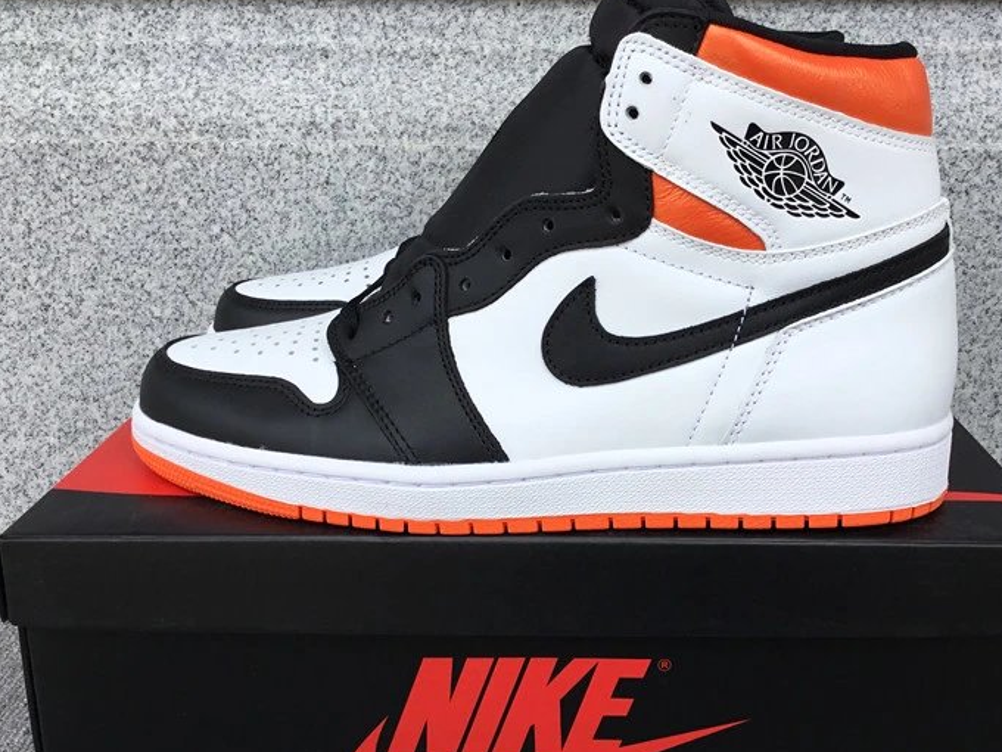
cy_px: 396
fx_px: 1187
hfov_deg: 45.7
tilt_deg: -16.7
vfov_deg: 35.1
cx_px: 556
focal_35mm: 41
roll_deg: +0.3
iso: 25
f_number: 2.4
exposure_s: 1/578
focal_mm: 3.3
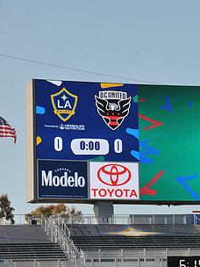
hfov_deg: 6.9
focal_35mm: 213
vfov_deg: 9.3
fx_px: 1641
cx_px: 243
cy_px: 152
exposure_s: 1/400
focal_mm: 116
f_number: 10
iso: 200
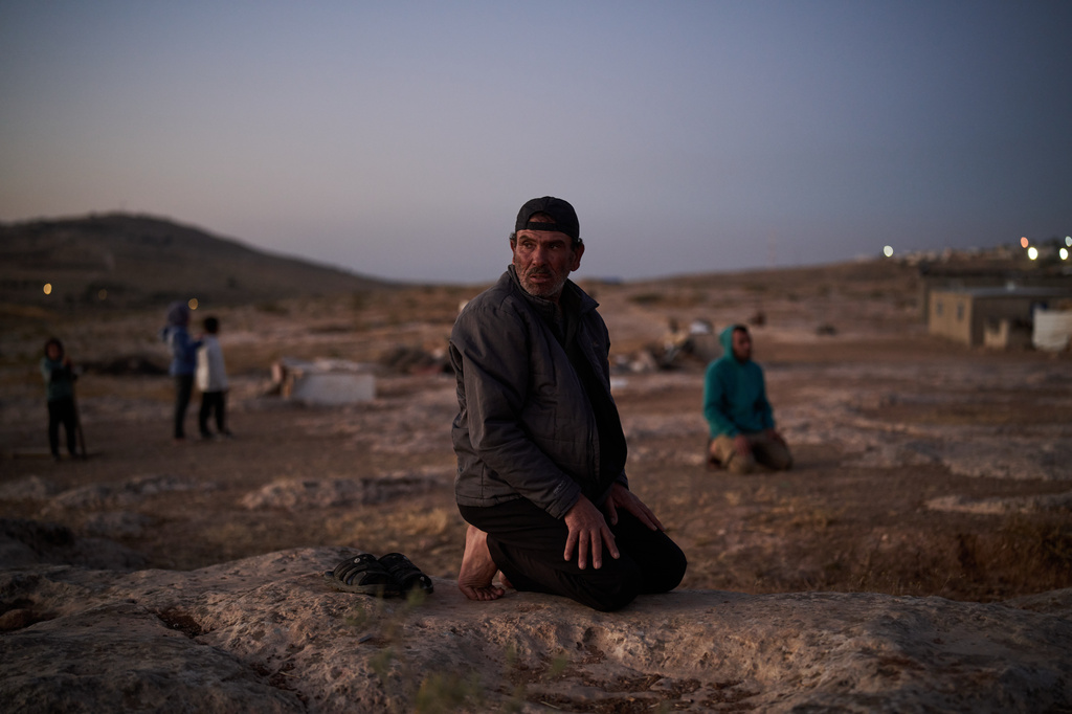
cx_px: 536
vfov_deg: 27.0
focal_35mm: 50
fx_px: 1488
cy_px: 357
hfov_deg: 39.6
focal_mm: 50
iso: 1250
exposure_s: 1/320
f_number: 1.6
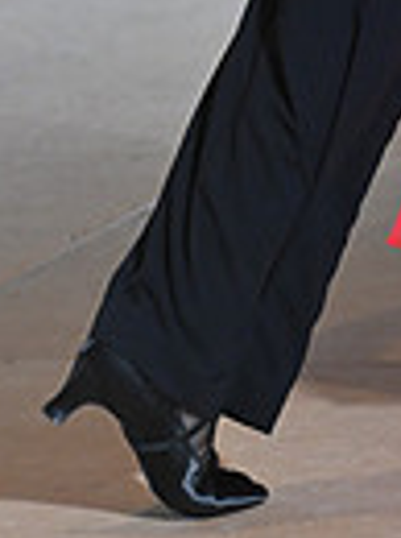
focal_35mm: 524
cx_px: 589
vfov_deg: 3.8
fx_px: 8120
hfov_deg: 2.8
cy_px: -459
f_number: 5
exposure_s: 1/400
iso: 1100
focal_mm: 122
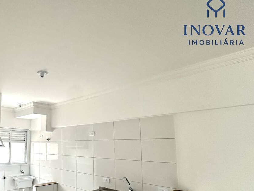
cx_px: 56
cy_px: 128
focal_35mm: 24
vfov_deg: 55.6
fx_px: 176
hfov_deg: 66.0
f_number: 2.2
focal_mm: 2.22
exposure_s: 1/76
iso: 320
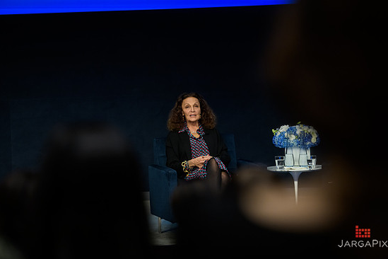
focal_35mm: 129
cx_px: 201
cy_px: 126
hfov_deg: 15.9
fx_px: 1390
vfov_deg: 10.6
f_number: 3.2
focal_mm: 122
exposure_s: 1/200
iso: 1000
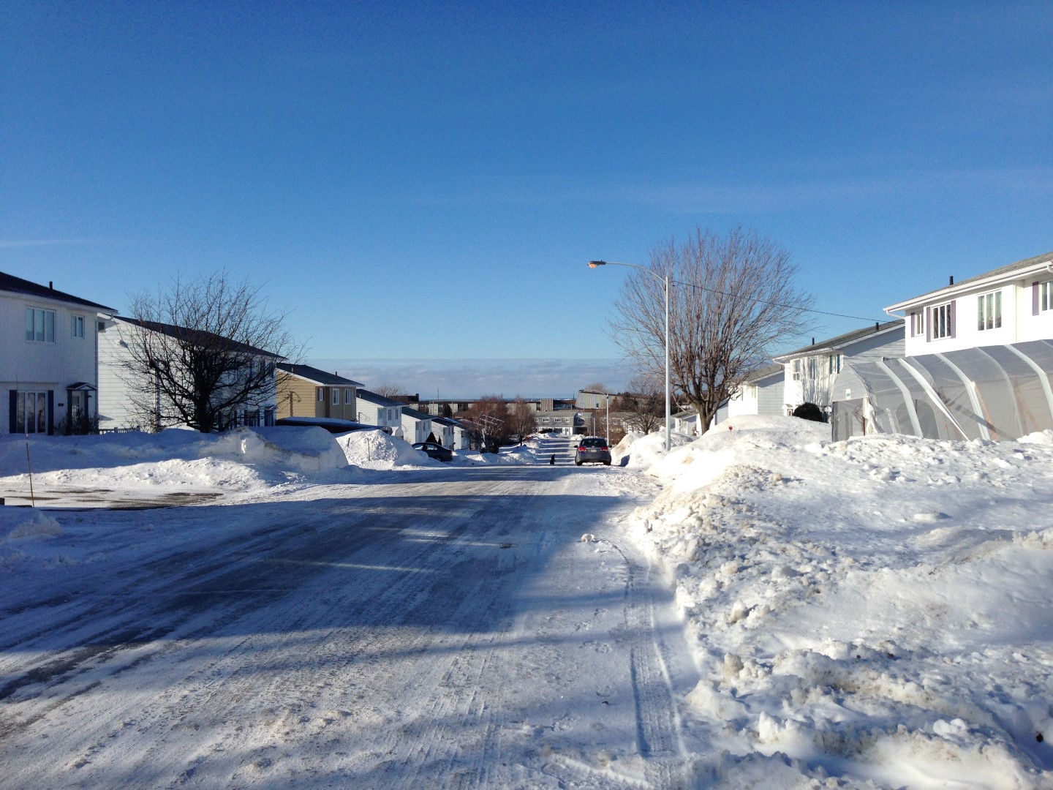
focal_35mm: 33
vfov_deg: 42.9
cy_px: 395
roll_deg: +0.2
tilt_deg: -0.5
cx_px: 526
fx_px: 1004
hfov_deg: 55.4
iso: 50
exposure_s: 1/2710
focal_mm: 4.12
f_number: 2.4
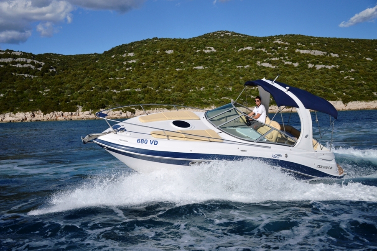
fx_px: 361
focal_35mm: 34
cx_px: 188
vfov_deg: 38.3
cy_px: 126
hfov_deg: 55.1
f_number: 3.8
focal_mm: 23
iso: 125
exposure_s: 1/4000
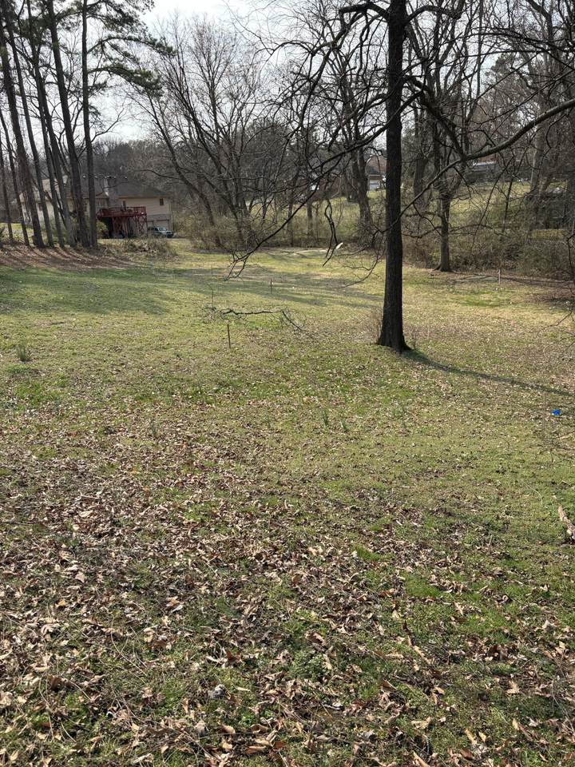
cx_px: 288
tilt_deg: -17.6
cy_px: 384
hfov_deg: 53.1
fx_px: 576
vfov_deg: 67.3
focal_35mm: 26
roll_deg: +4.2
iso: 64
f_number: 1.6
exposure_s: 1/2208
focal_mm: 5.96
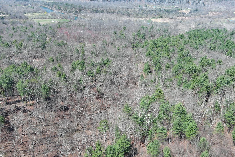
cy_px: 73
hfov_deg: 46.3
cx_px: 104
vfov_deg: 31.9
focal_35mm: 42
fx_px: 274
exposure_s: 1/488
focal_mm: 10.57
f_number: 2.8
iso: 100
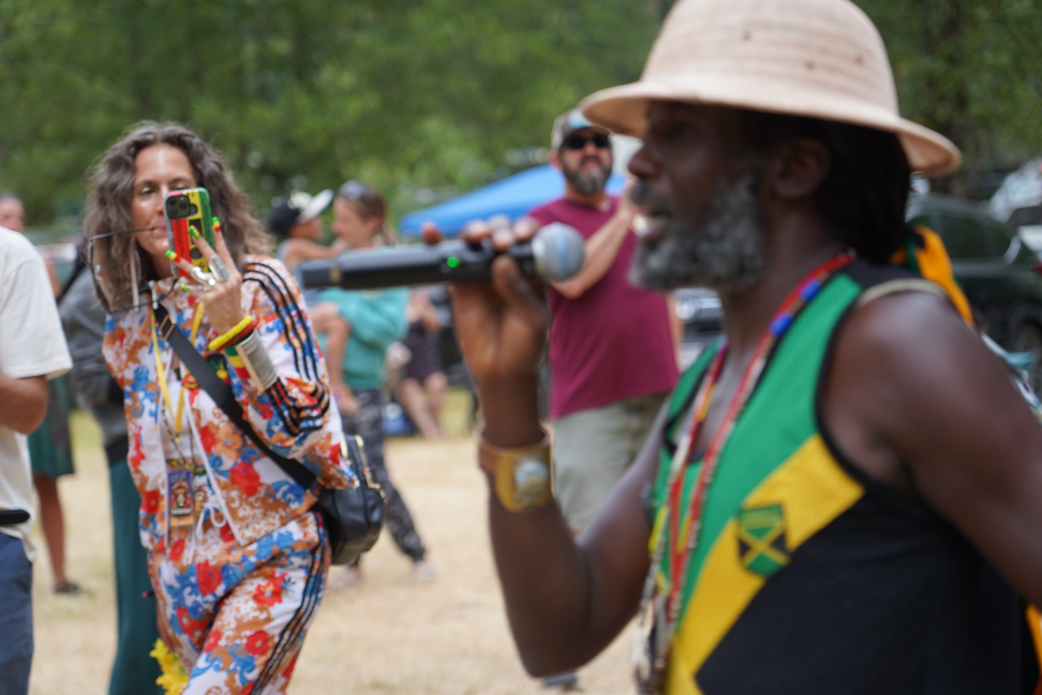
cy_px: 348
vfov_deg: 13.0
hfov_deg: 19.5
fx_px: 3039
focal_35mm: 105
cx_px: 521
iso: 200
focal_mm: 105
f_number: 4
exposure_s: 1/160
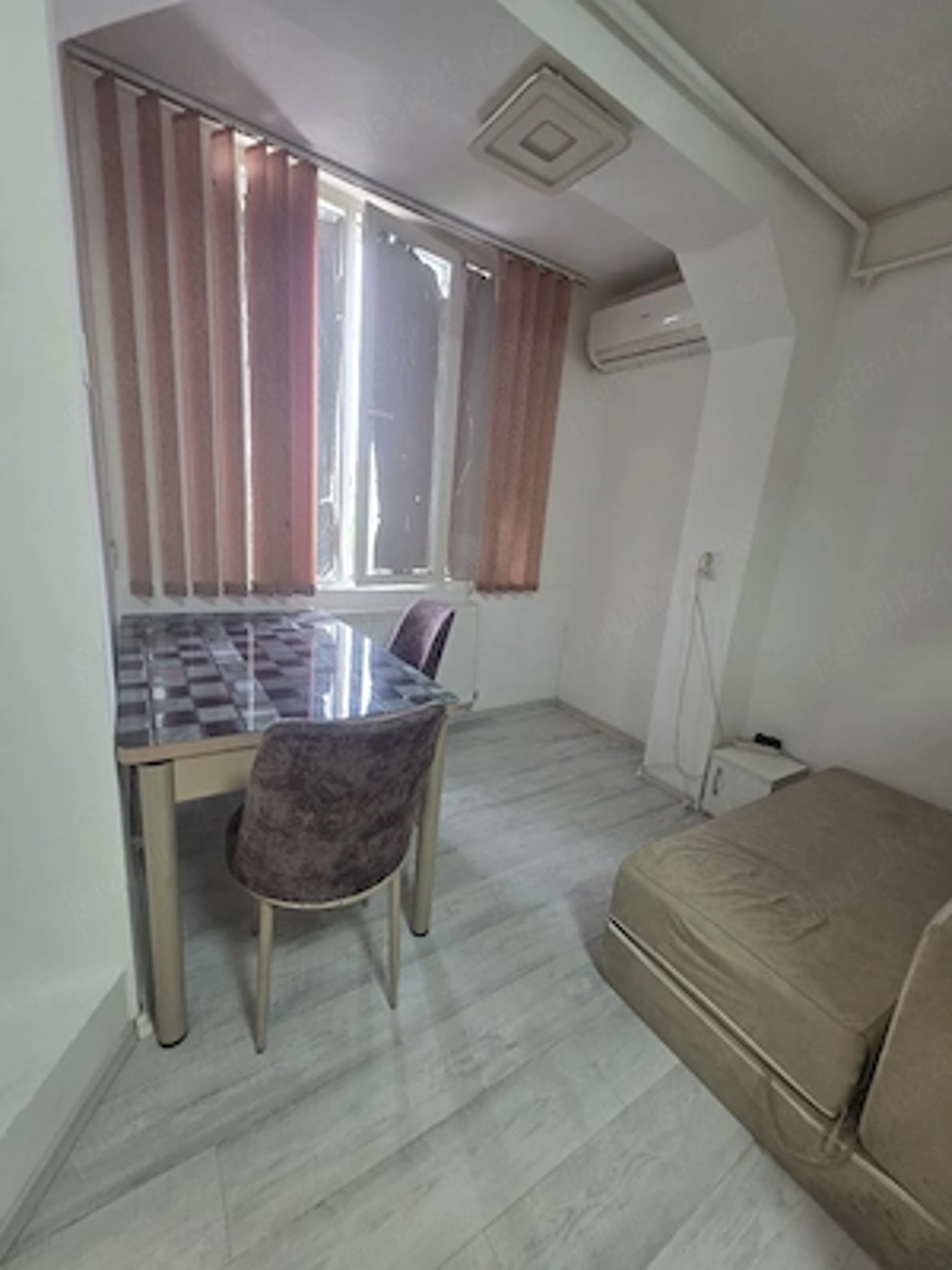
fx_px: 477
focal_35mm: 13
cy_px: 635
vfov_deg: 106.2
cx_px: 476
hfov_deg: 89.9
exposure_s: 1/50.3
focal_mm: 2.2
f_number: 1.9
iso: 200
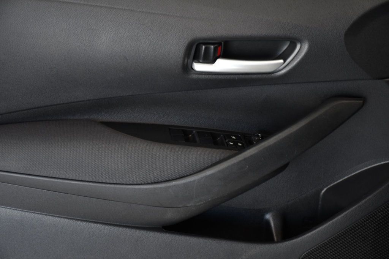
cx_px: 194
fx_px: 907
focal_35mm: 84
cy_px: 130
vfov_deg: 16.3
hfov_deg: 24.2
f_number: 4.8
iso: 400
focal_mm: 56
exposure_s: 1/60
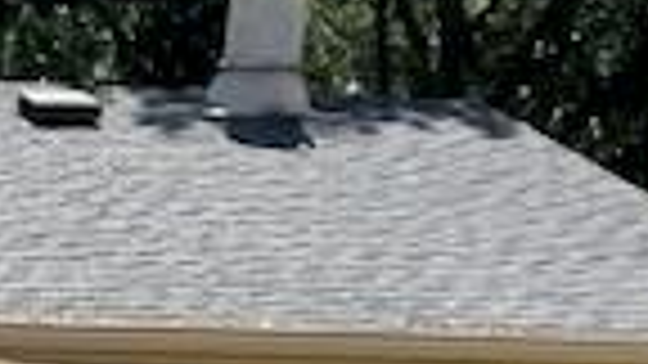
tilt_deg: -16.2
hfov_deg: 9.7
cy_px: 1658
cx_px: -806
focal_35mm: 202
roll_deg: -0.3
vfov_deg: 5.1
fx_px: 3471
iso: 32
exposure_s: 1/1795
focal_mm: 4.2
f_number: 1.6
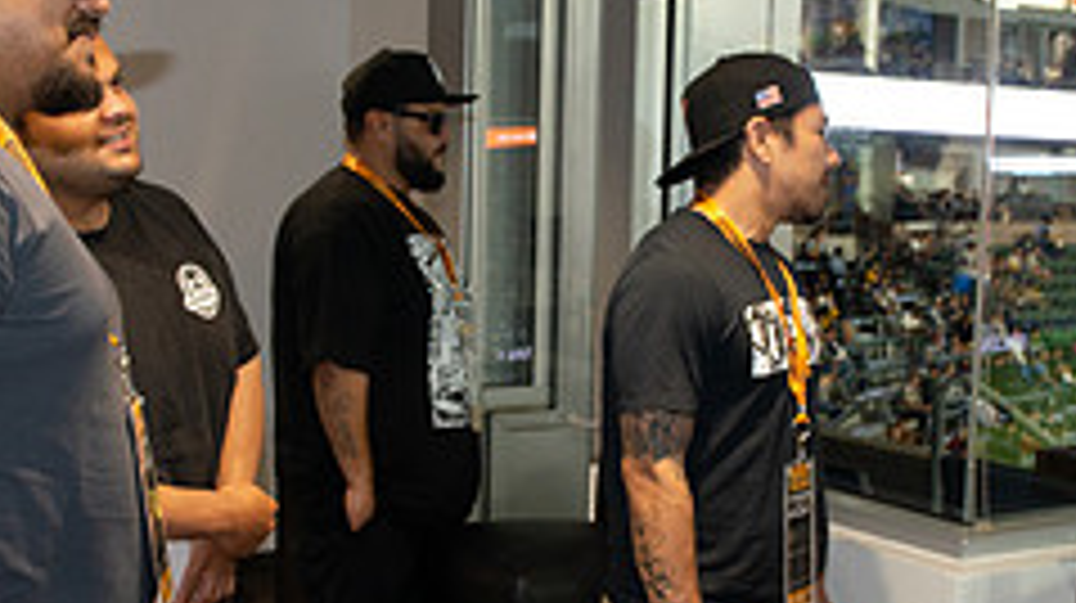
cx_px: 581
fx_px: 1739
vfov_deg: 19.7
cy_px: 358
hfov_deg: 34.4
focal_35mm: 61
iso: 640
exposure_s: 1/60
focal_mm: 24
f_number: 6.3
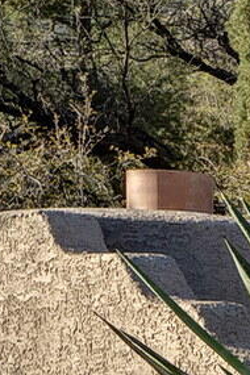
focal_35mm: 118
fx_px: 1229
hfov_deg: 7.3
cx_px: 1070
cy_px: 361
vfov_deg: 17.0
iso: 100
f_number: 11
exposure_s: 1/80
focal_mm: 12
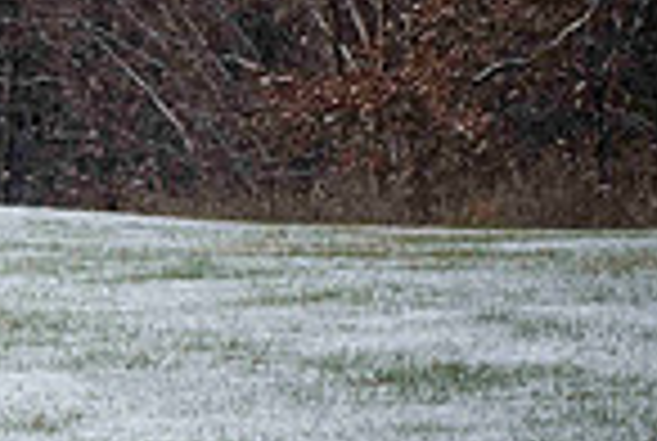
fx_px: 5797
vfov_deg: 4.4
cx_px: -567
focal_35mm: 317
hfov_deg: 6.3
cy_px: 362
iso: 640
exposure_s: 1/1000
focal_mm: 80
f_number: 14
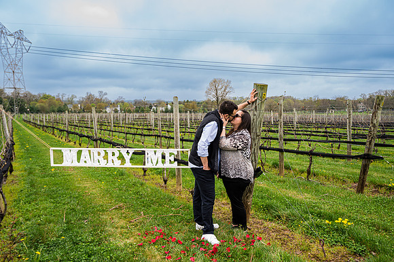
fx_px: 317
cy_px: 131
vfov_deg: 44.9
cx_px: 197
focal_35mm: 29
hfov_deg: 63.6
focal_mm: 28.5
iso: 64
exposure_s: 1/200
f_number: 4
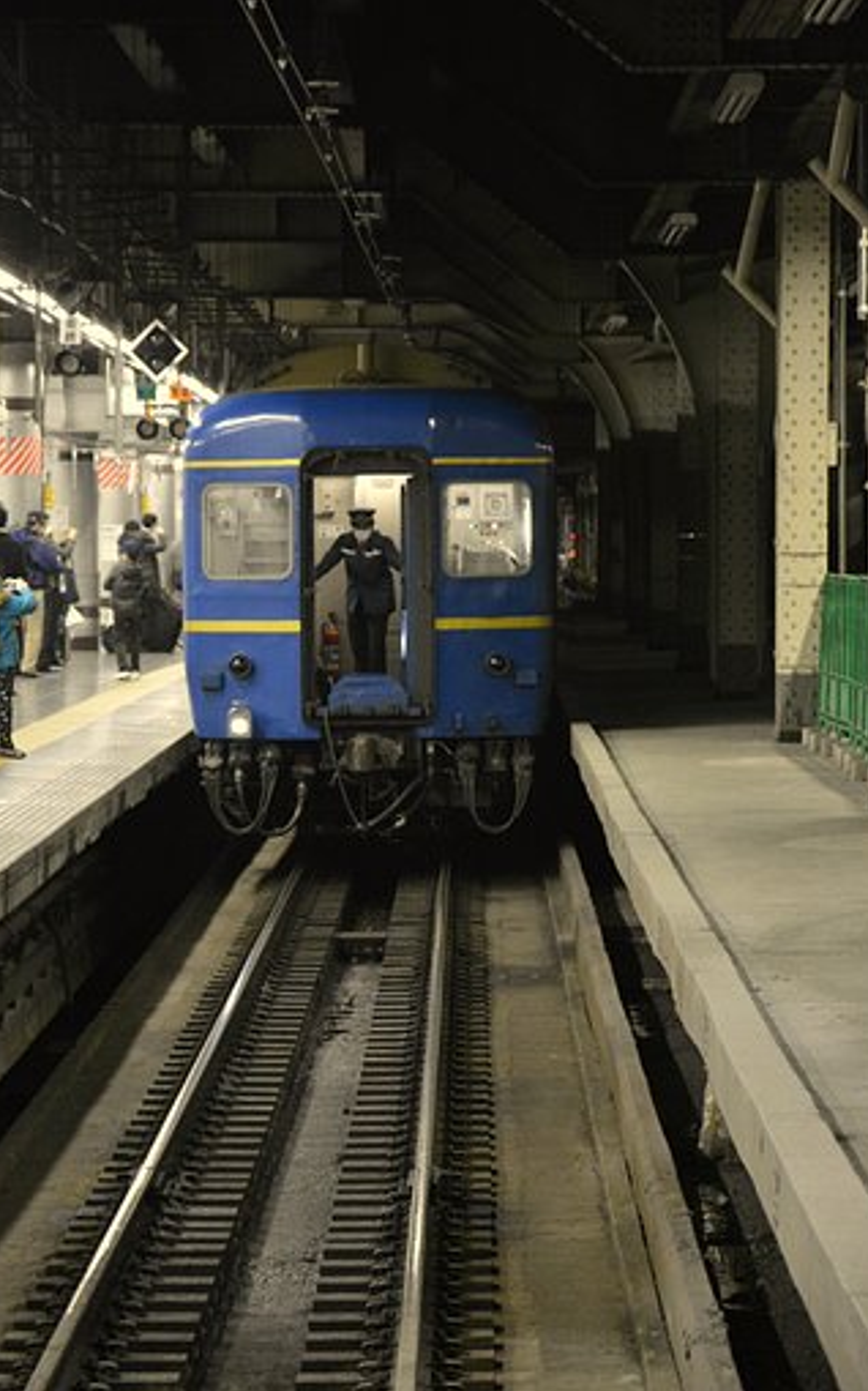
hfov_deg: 8.1
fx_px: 6115
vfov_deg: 13.0
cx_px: 412
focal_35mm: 162
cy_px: 694
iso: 3200
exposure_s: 1/25
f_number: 5.6
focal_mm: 105
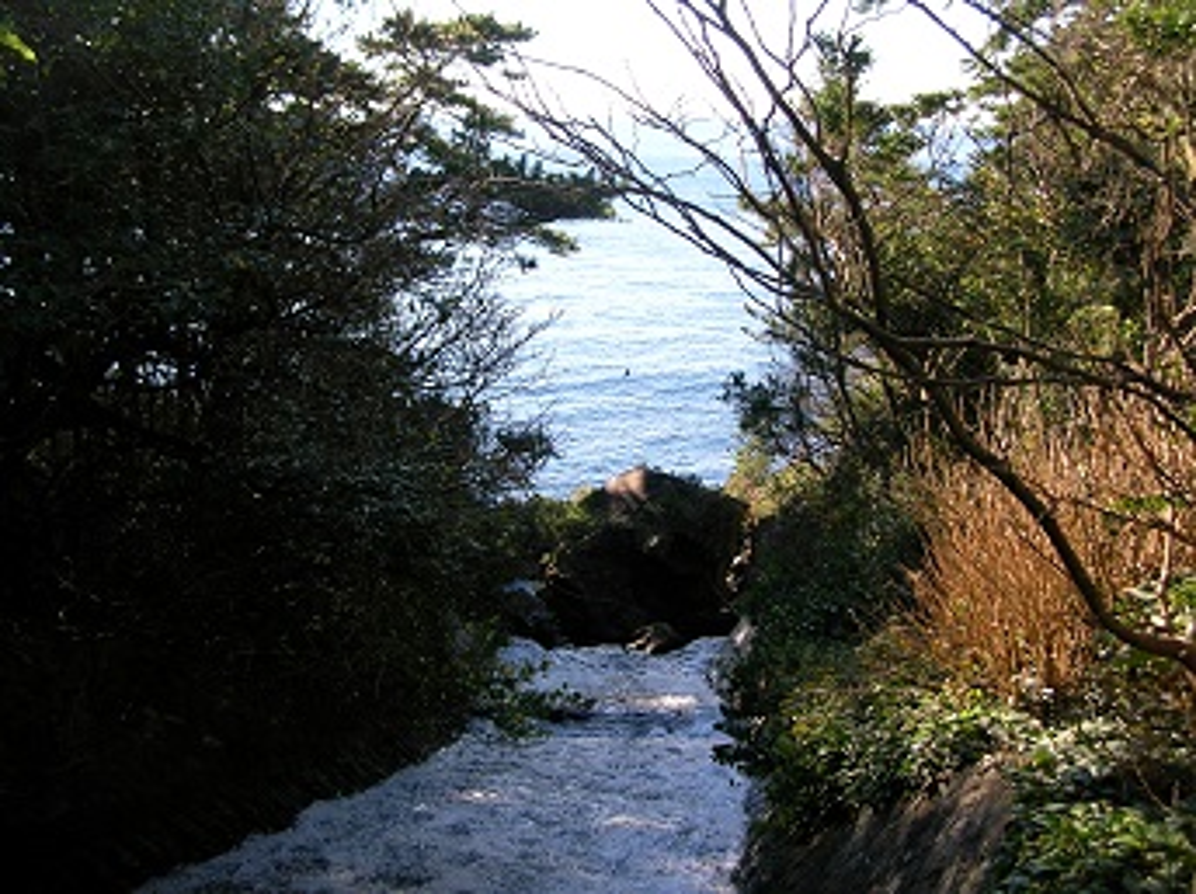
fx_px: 1242
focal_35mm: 36
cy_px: 447
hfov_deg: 51.4
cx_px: 598
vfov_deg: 39.6
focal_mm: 6
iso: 50
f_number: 2.7
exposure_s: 1/252
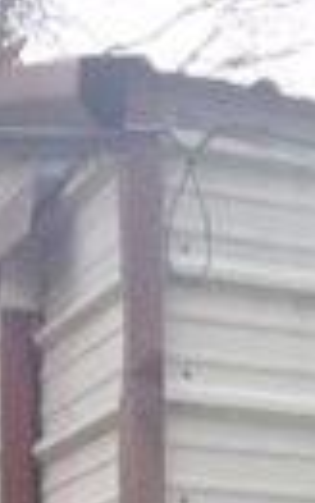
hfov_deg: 8.3
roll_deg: +0.9
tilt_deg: -4.1
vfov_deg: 13.0
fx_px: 2058
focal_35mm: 150
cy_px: 814
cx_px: 638
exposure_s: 1/820
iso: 32
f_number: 2.2
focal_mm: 4.15
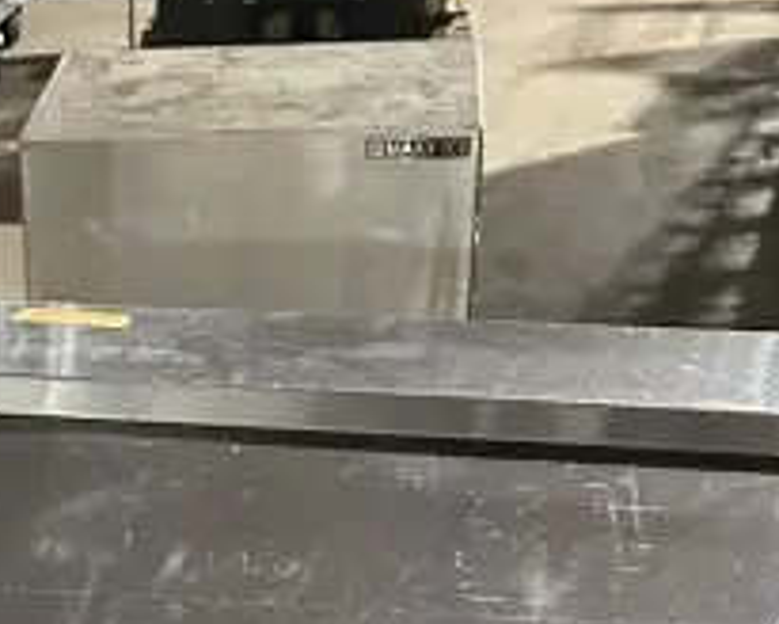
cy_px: 1185
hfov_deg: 20.0
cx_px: 4
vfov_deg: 14.3
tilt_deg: -37.9
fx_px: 2144
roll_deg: +4.3
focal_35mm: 93
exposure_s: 1/40
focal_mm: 6.86
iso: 1000
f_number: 1.78
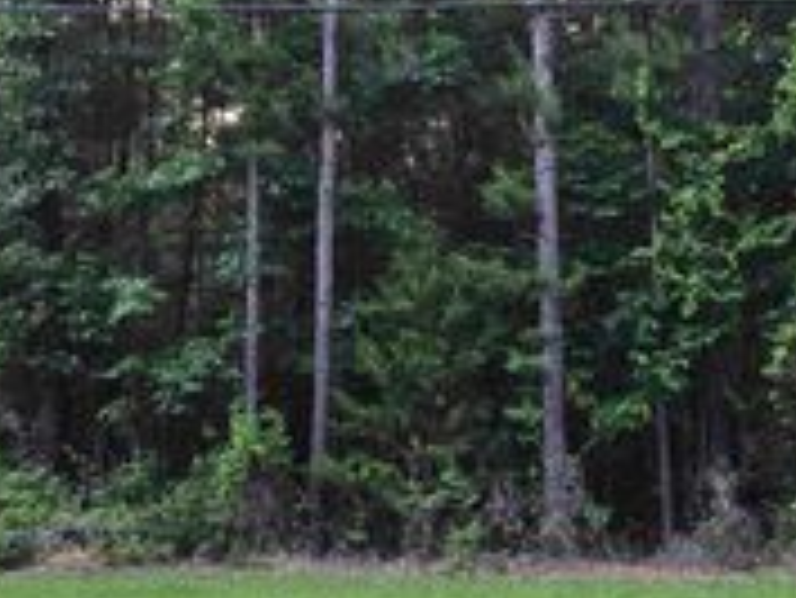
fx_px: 1496
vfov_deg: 22.6
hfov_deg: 29.2
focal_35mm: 65
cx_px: 625
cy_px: 353
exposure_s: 1/120
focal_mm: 5.4
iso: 40
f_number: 1.8
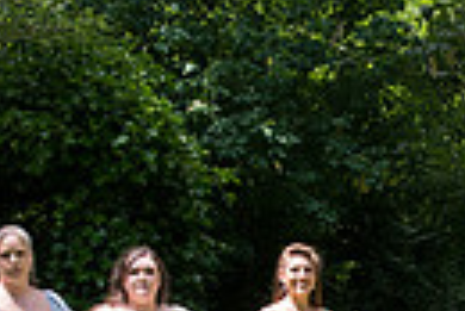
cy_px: 345
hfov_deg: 18.3
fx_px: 1384
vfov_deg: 12.6
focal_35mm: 107
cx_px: 515
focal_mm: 24
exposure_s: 1/400
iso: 640
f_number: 7.1
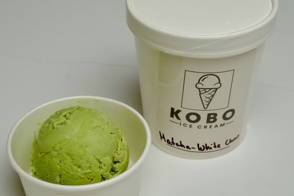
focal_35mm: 45
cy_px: 98
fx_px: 368
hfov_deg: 43.6
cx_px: 147
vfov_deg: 29.9
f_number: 10
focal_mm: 30
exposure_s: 1/160
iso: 320
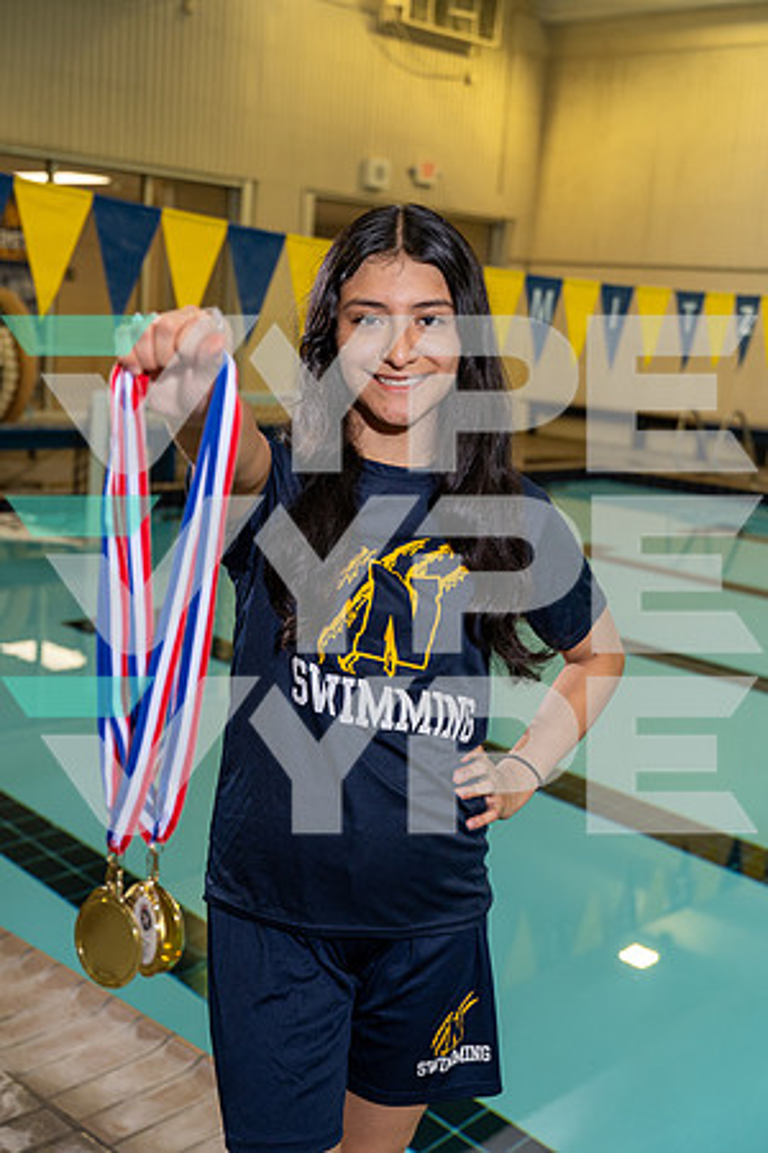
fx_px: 1408
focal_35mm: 44
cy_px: 576
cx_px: 384
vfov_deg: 44.5
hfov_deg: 30.5
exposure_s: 1/250
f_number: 4
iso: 800
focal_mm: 44
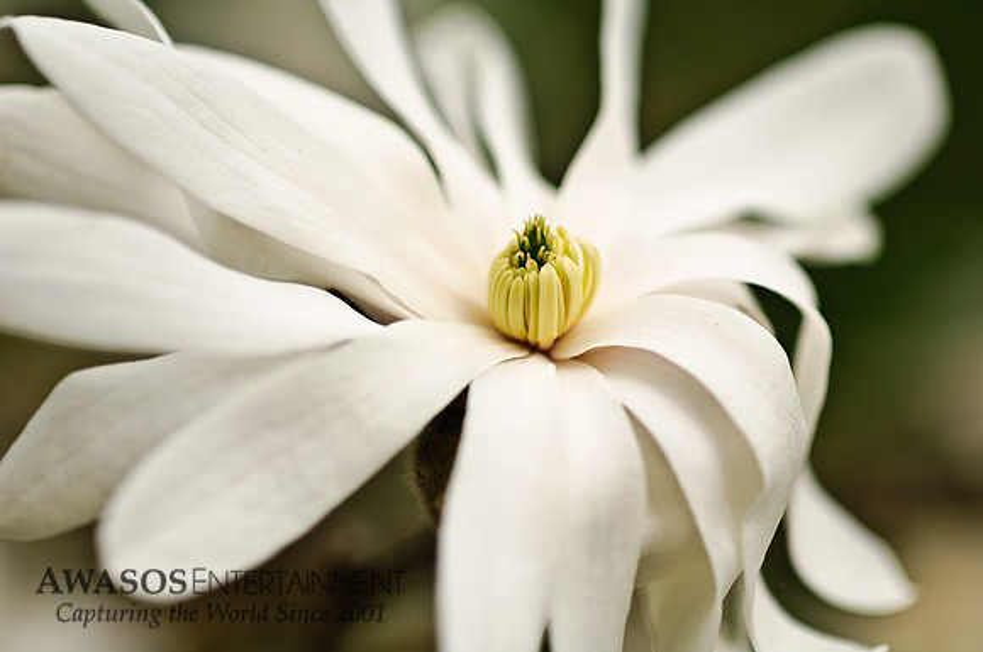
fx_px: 4090
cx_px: 492
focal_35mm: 150
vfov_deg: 9.1
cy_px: 326
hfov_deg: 13.7
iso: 100
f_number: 2.5
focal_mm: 100
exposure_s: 1/640
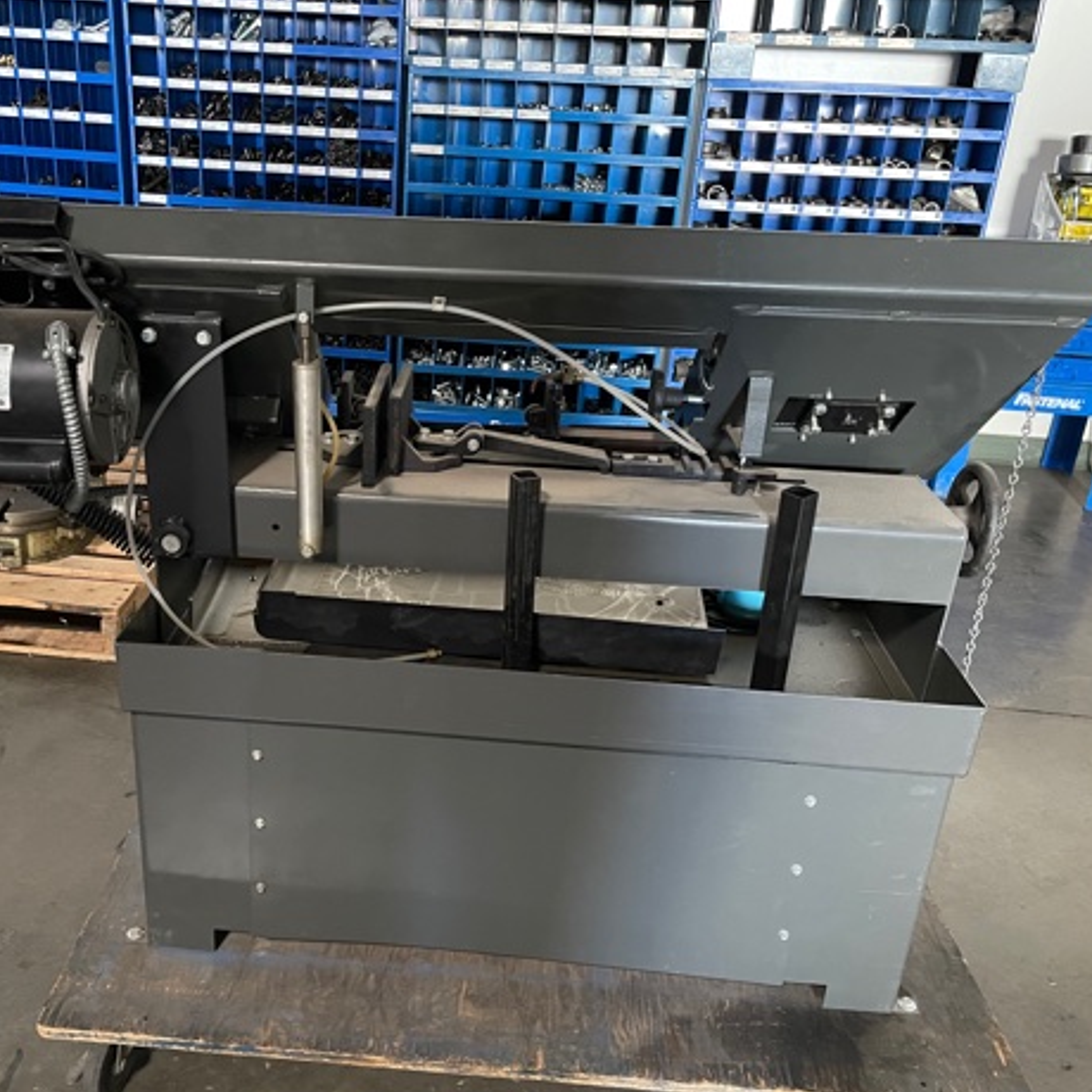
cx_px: 432
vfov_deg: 51.1
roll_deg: -2.6
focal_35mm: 32
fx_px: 1142
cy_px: 563
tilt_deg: -21.4
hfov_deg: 50.7
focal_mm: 5.1
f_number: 1.6
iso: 640
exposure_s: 1/36
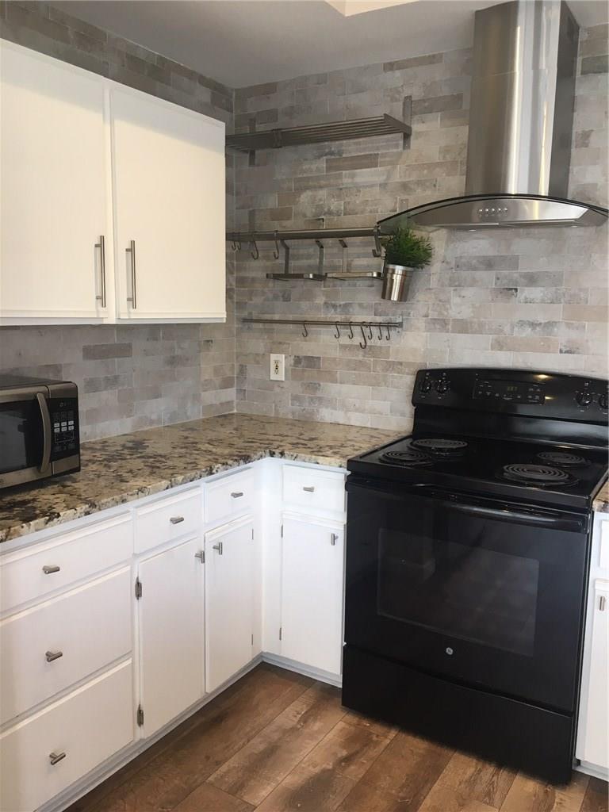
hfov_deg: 48.2
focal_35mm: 29
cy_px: 406
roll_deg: -1.2
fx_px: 680
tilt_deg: -8.5
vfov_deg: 61.7
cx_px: 304
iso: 50
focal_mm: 4.15
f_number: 2.2
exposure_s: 1/30
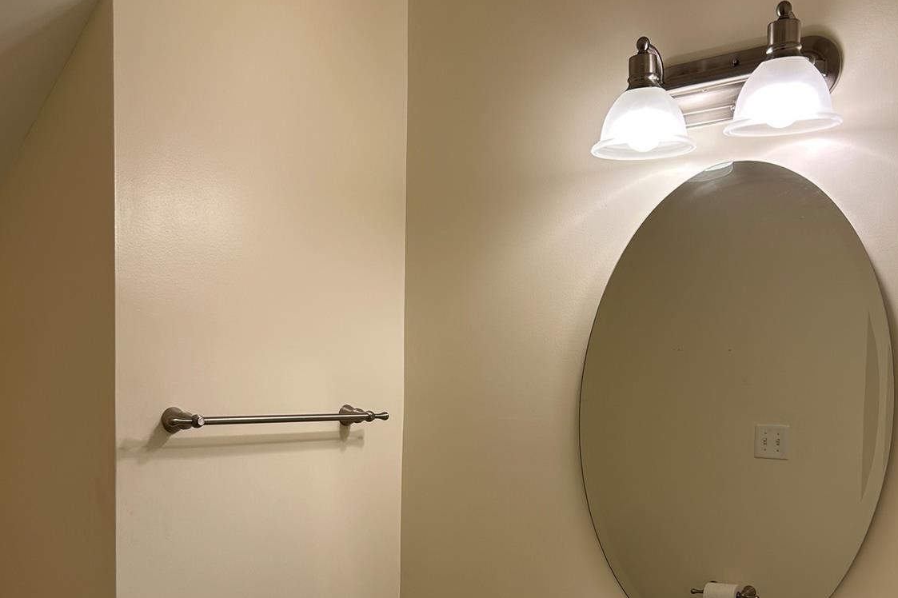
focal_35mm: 37
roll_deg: -0.5
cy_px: 440
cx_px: 447
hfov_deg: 51.9
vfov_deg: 35.2
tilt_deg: -3.4
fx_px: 923
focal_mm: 5.7
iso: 64
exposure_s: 1/121
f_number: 1.5
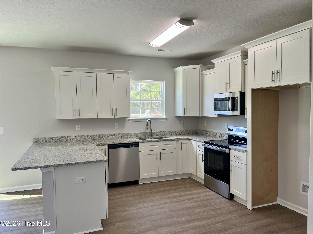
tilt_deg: -3.4
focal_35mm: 26
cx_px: 156
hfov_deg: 67.3
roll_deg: +0.4
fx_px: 235
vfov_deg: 53.1
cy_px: 117
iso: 50
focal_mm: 5.1
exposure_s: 1/120
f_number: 1.6
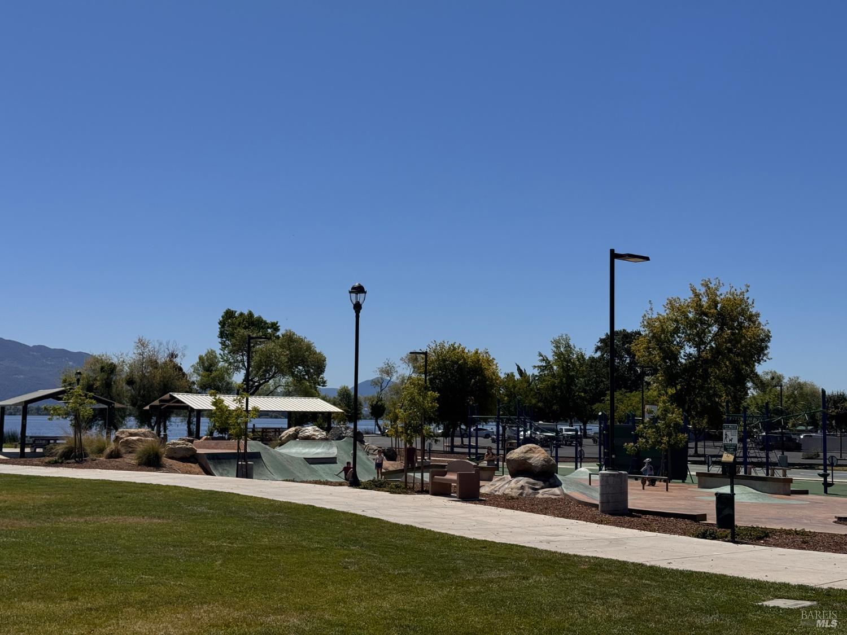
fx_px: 1174
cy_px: 318
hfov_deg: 39.7
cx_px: 424
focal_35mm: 48
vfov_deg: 30.3
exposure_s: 1/9009
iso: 64
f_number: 1.78
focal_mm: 6.76
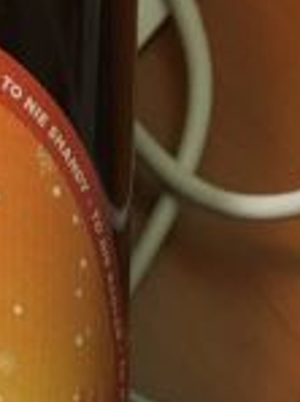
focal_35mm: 104
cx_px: -122
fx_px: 1207
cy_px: 522
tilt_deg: -86.3
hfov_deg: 13.5
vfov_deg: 17.7
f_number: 2.2
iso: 250
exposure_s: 1/33
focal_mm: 4.15
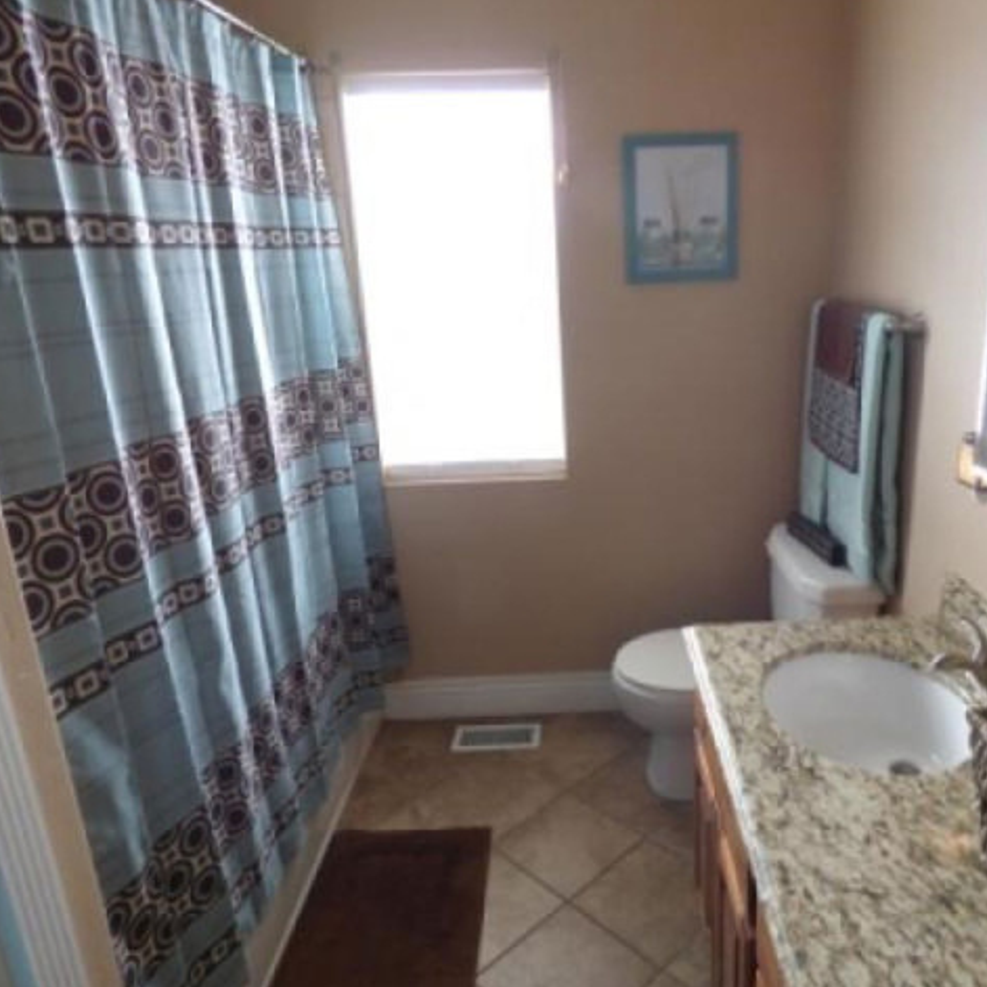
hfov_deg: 64.2
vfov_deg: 65.0
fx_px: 774
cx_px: 610
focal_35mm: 24
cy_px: 495
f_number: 2.8
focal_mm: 3.58
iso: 250
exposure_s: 1/60
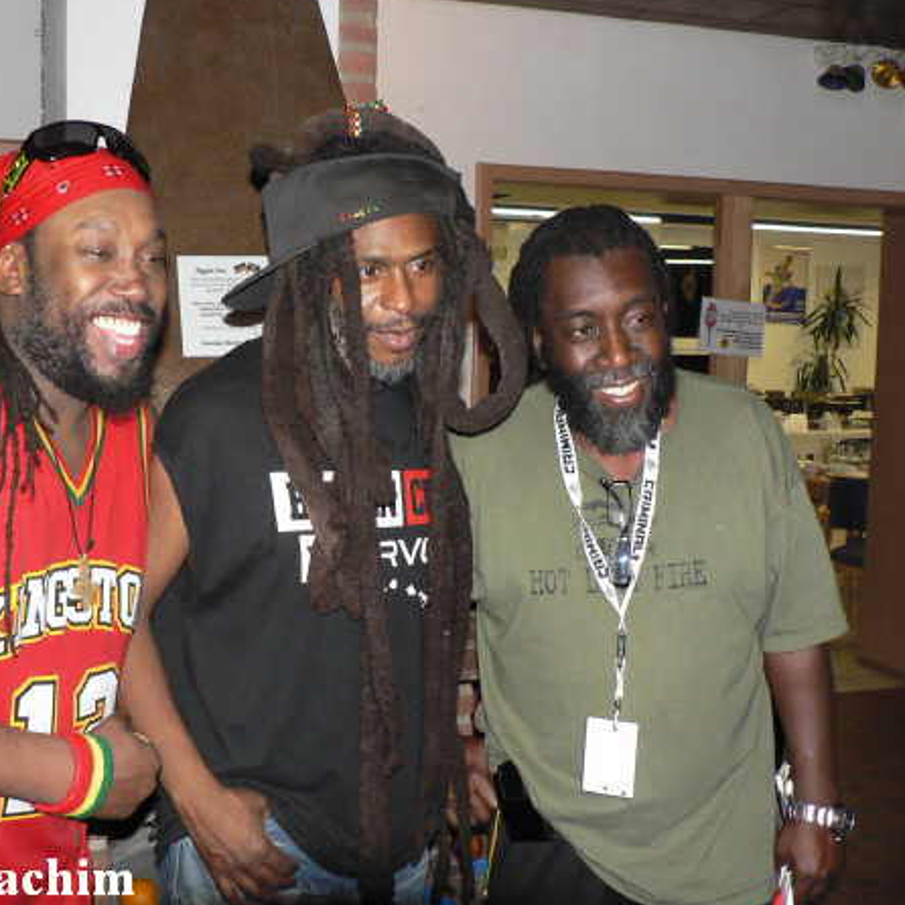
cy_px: 446
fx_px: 1242
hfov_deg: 39.7
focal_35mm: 42
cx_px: 324
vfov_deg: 40.0
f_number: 2.8
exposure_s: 1/60
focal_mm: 6
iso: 300
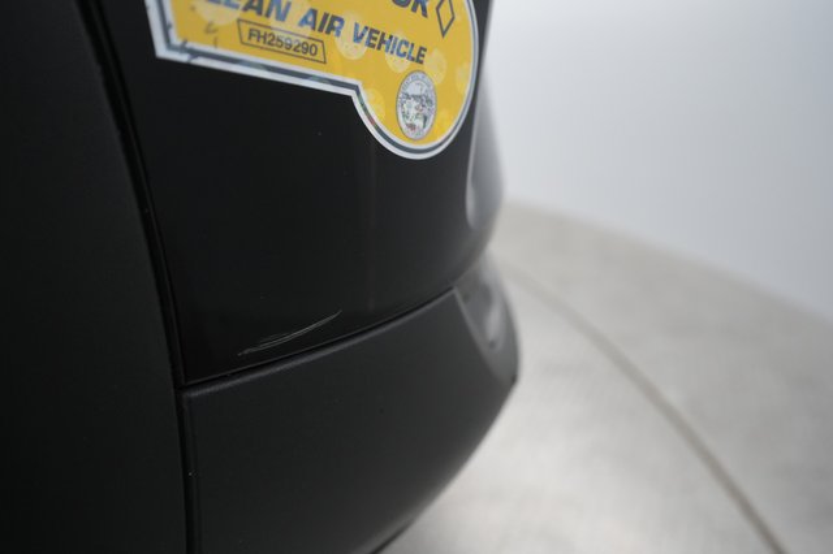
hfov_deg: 65.5
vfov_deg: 46.4
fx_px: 648
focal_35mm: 28
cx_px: 416
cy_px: 277
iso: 4000
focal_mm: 28
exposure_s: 1/100
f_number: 4.5
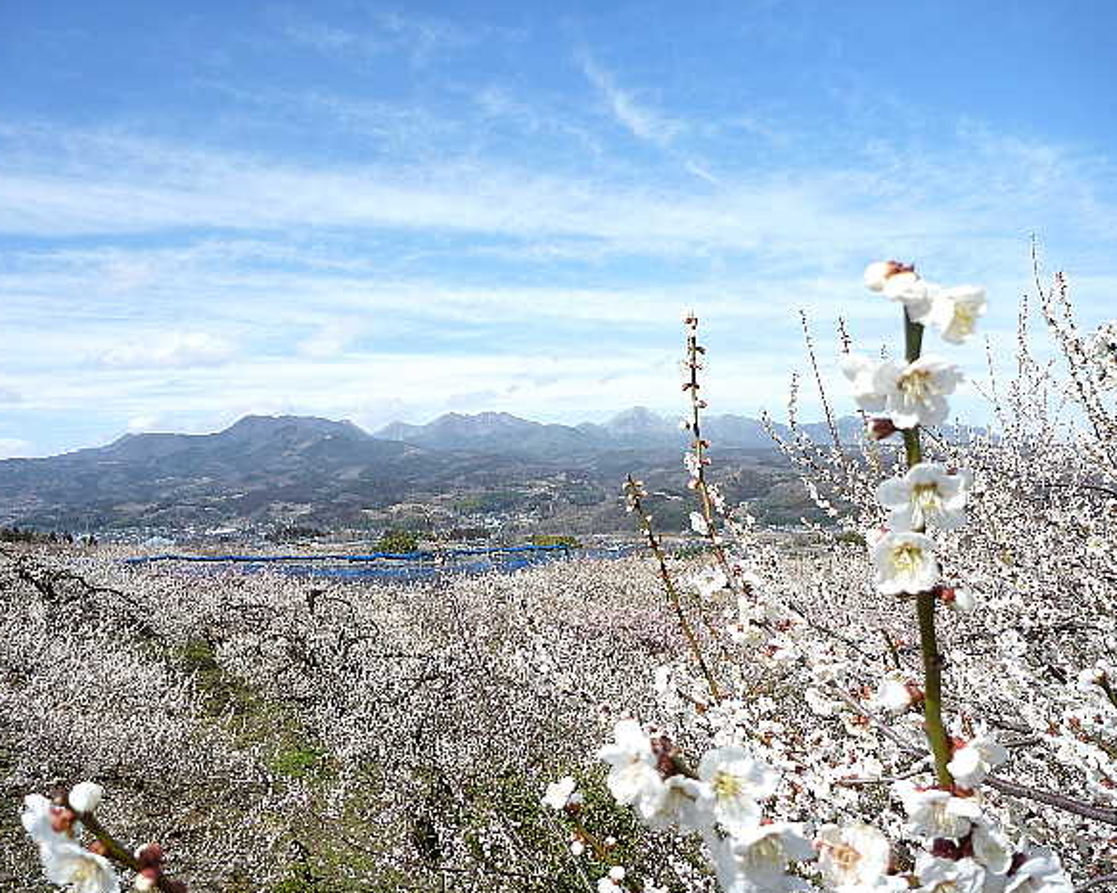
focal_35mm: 30
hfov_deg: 58.7
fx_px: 991
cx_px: 527
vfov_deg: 48.5
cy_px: 456
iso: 80
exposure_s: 1/800
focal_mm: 4.9
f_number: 3.3
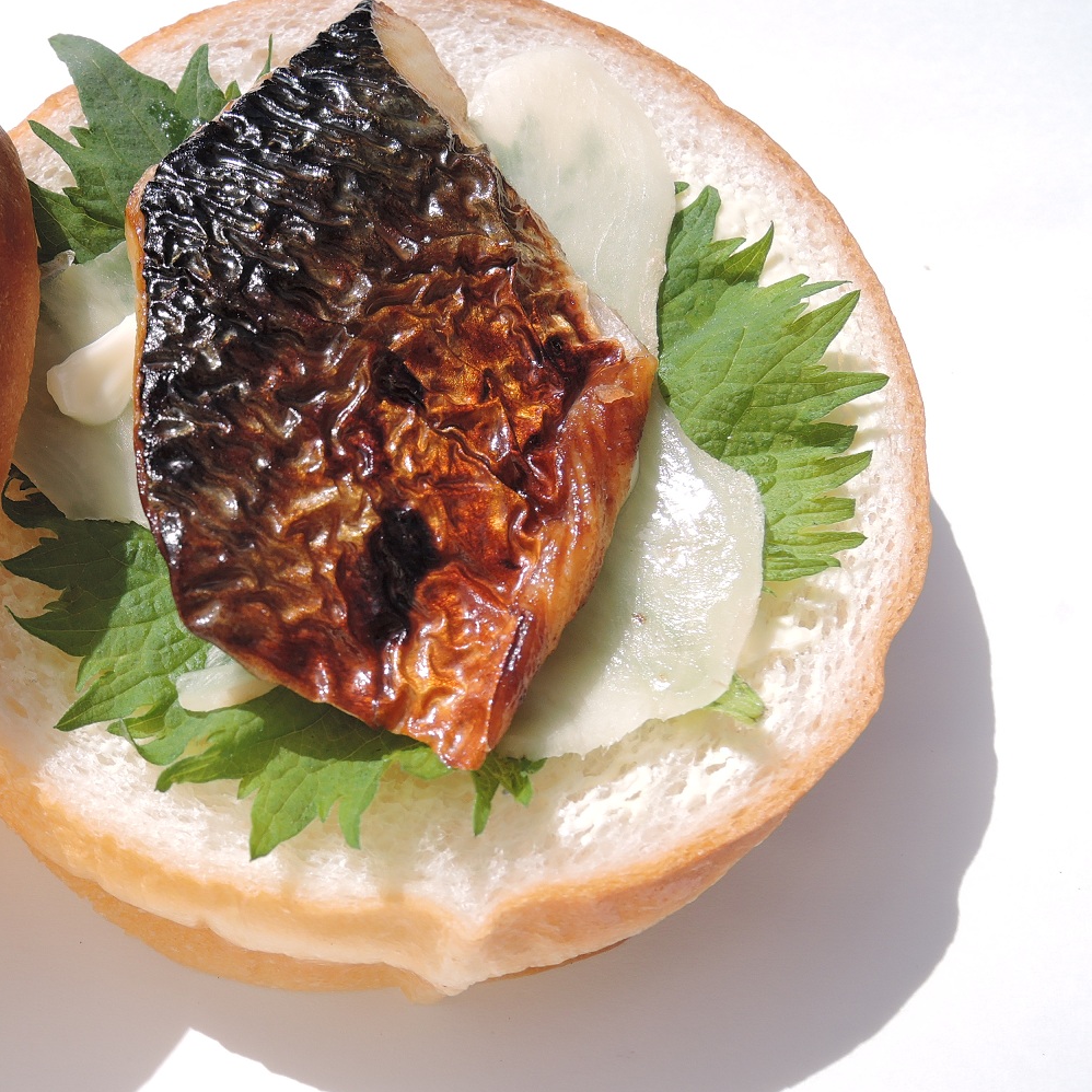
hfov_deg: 46.3
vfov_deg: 48.4
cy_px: 516
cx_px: 243
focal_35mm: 34
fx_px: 1213
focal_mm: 5.1
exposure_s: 1/1000
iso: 80
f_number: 3.5
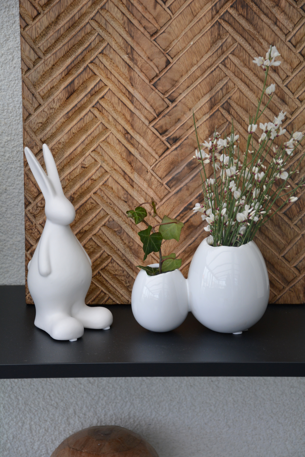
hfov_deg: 11.4
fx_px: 1525
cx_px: 152
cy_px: 228
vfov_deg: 17.1
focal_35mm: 120
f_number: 5.3
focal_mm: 80
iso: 560
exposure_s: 1/60
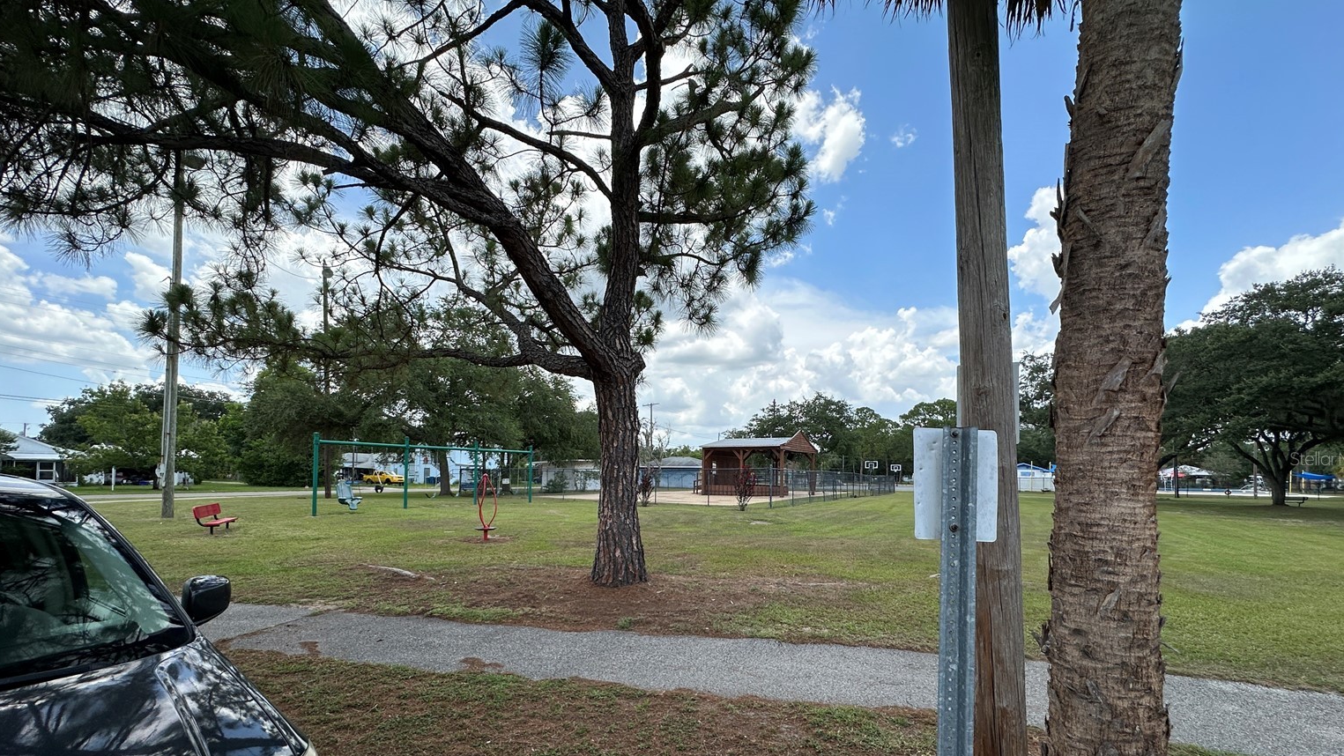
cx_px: 668
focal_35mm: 16
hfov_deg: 99.4
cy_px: 458
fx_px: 570
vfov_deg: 66.4
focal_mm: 2.22
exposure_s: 1/1261
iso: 40
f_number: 2.2
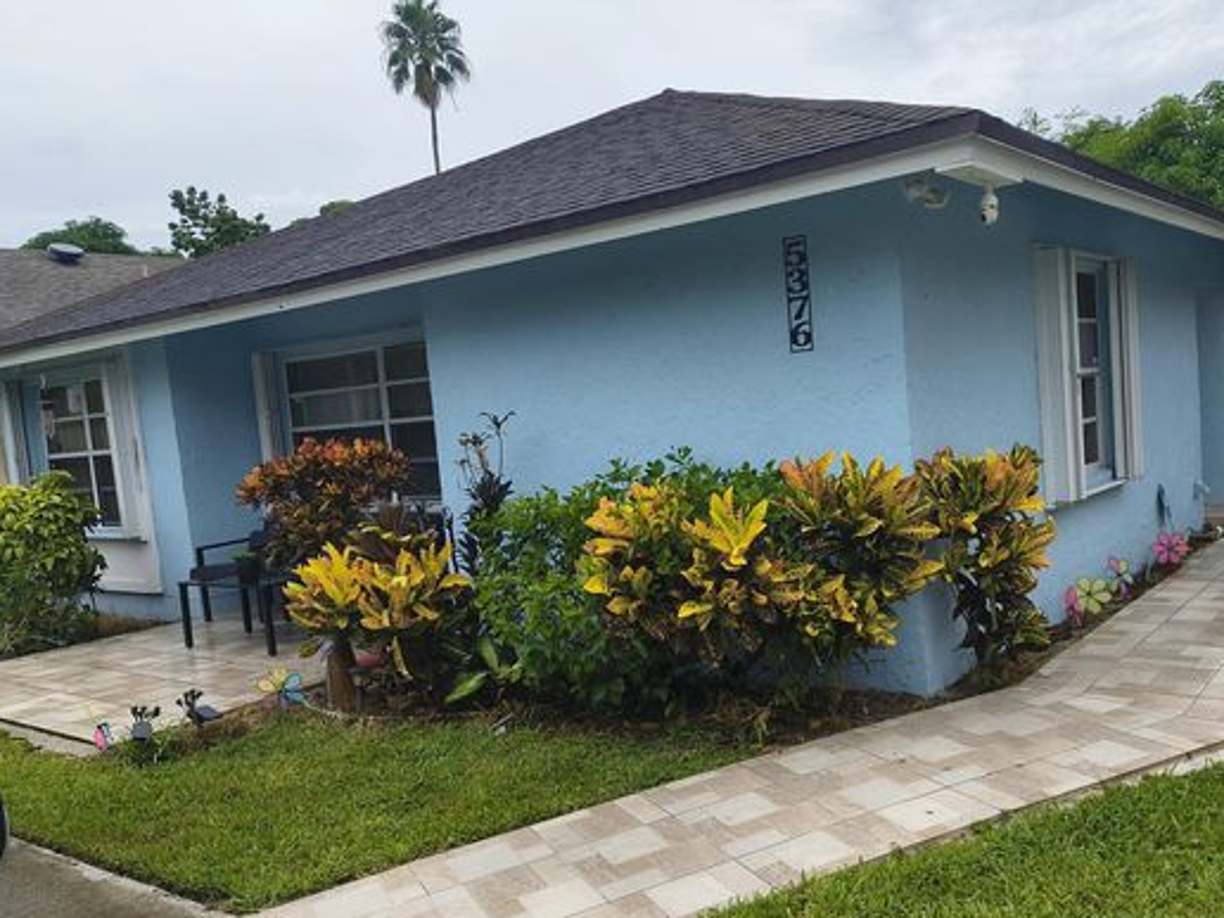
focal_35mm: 31
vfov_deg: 45.4
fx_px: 1096
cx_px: 697
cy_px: 484
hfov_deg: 58.1
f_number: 1.7
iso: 100
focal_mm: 4.68
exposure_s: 1/643
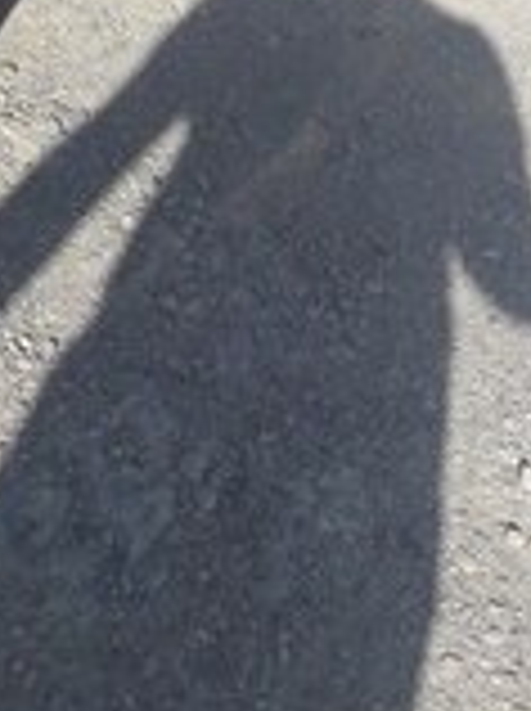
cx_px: 9
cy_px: -248
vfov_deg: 20.2
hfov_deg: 16.4
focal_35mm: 88
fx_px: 1805
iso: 40
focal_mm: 3.7
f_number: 1.9
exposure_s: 1/1730
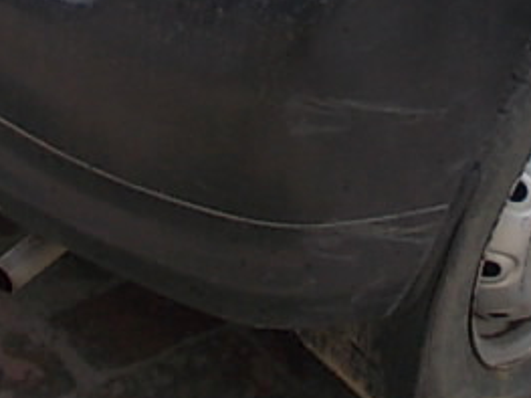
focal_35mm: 109
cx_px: 400
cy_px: -315
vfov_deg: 12.4
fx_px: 1671
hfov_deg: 17.9
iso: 80
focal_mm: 4
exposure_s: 1/250
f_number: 5.4
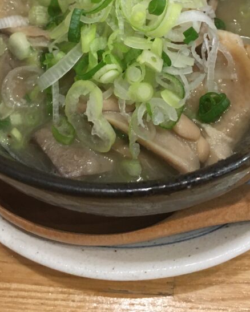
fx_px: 490
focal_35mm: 53
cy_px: 25
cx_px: 135
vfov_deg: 33.3
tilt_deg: -54.7
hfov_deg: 28.6
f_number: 2.2
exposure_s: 1/30
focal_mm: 4.15
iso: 200
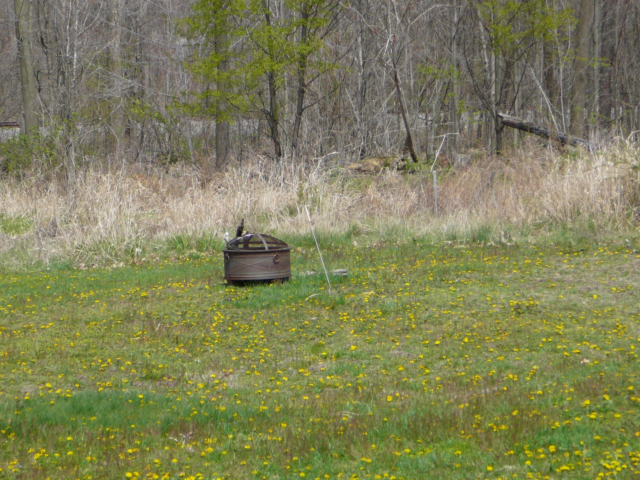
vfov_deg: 10.0
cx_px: 320
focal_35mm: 148
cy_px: 240
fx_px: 2736
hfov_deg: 13.3
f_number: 4
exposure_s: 1/500
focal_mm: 22
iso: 80
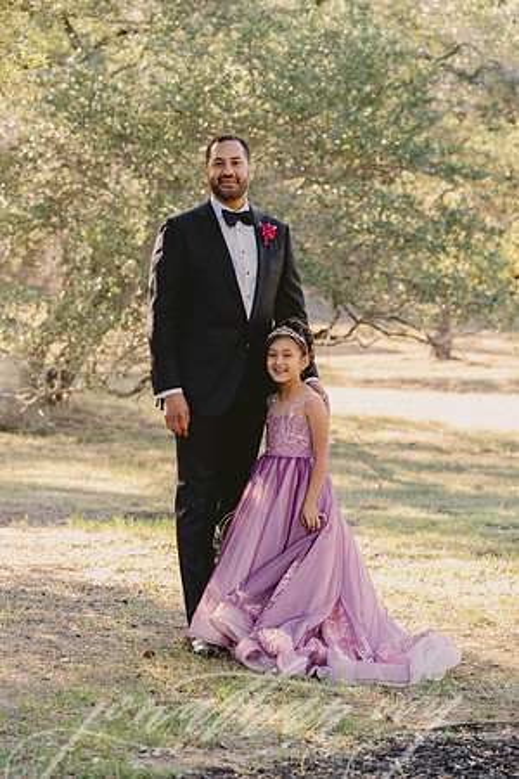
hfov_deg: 12.3
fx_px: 2400
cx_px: 260
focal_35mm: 111
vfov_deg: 18.4
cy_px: 390
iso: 800
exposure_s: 1/250
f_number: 5
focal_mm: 111
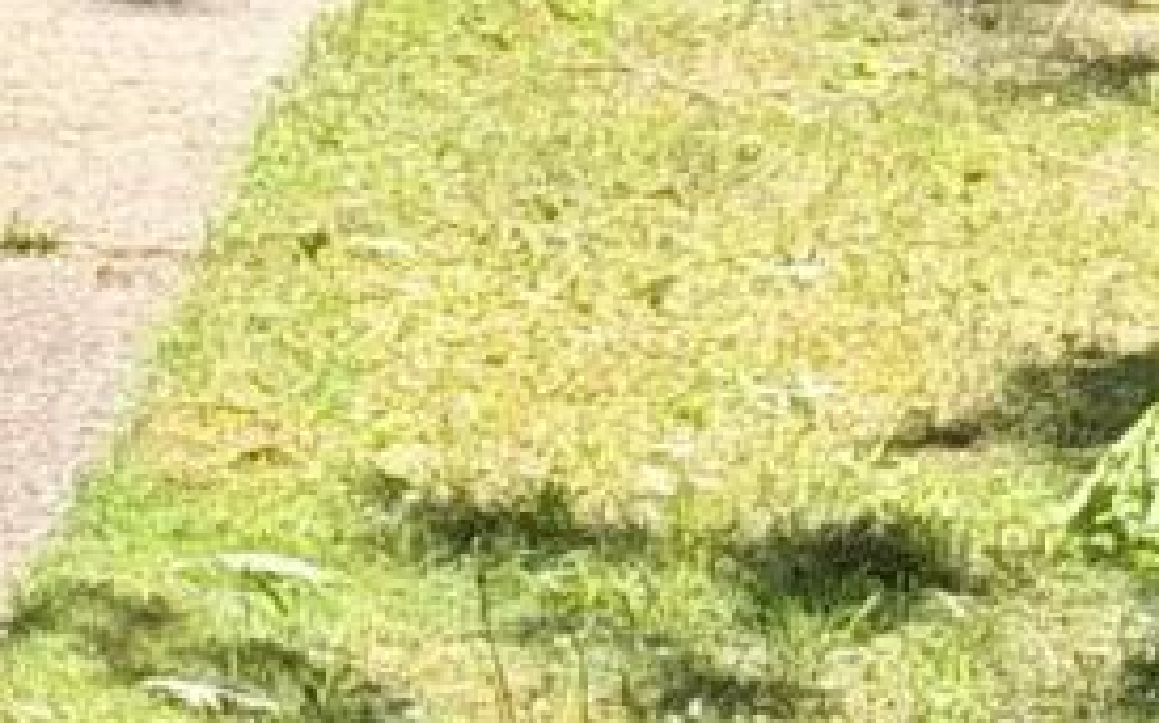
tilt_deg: +3.4
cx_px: -503
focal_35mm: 371
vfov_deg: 3.4
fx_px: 11714
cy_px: -1738
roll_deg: +0.2
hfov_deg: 5.6
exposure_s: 1/1149
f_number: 1.78
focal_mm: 6.76
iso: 64
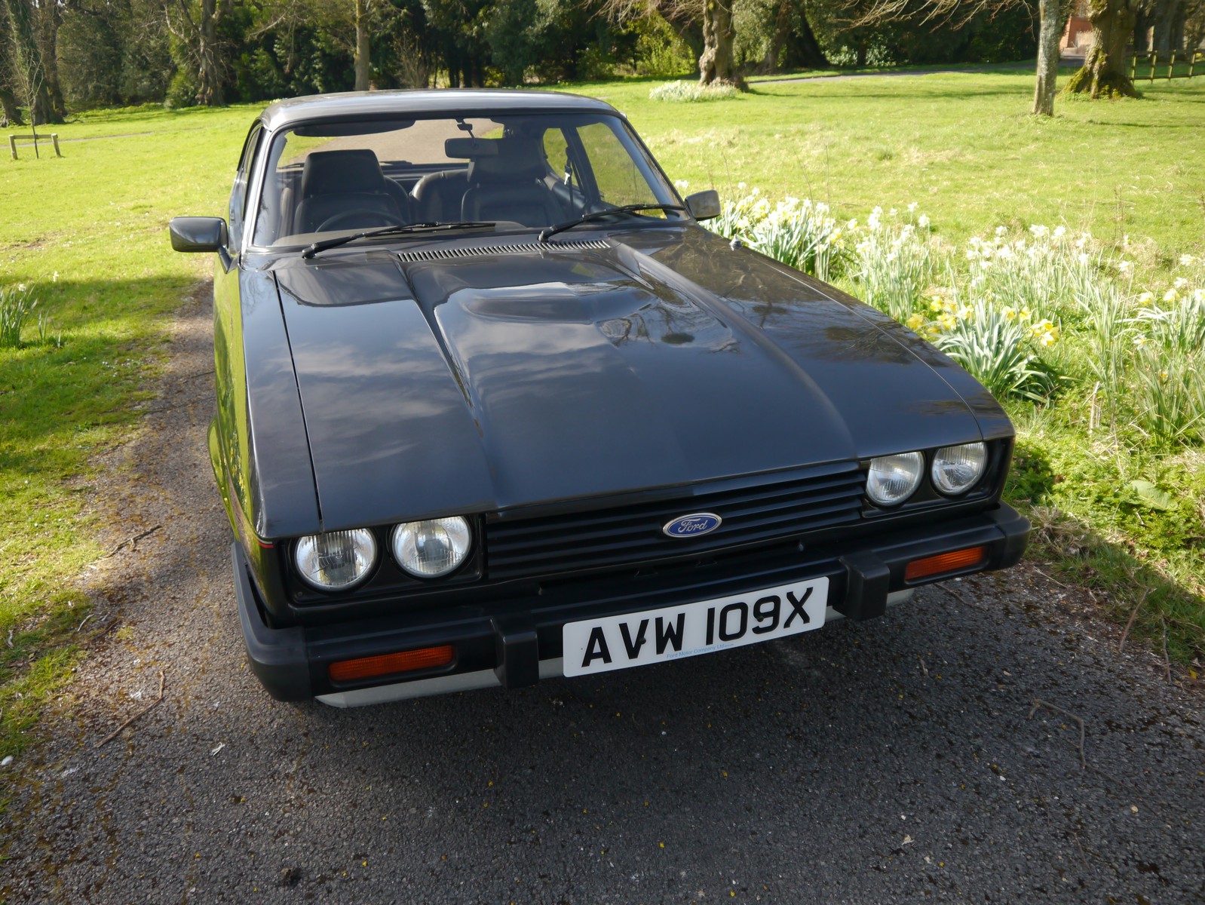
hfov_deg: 56.8
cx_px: 602
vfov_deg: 44.2
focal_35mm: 32
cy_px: 452
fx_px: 1114
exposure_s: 1/80
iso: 160
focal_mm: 16
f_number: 4
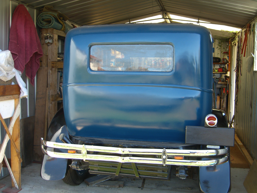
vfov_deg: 37.7
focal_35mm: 38
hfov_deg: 49.0
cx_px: 128
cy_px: 96
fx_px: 282
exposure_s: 1/100
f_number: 2.8
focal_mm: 7.9
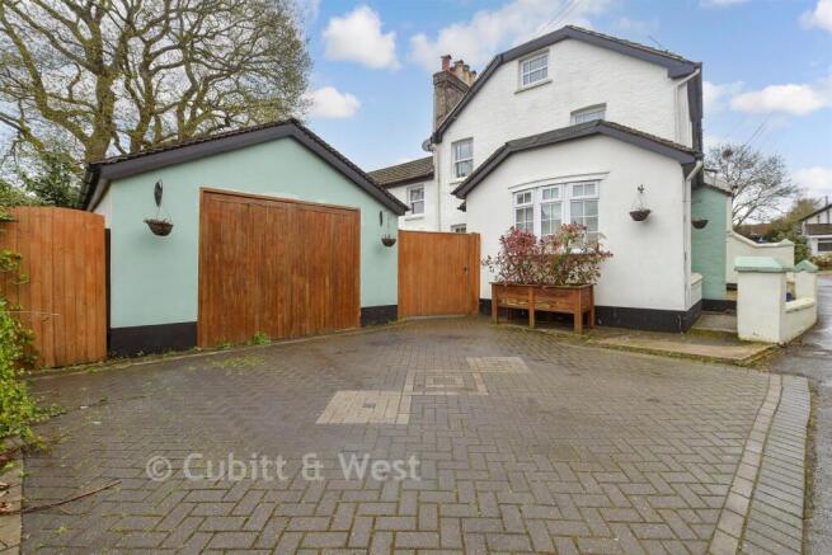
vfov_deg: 77.4
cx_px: 416
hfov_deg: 100.4
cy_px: 278
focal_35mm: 15
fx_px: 347
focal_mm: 10
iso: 160
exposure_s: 1/125
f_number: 8
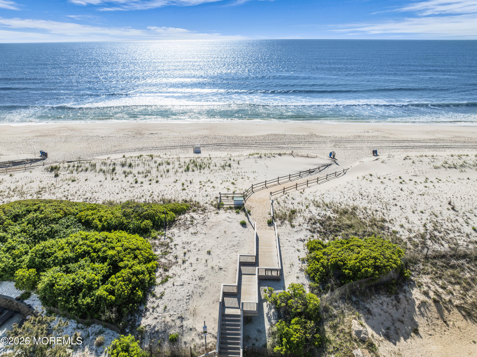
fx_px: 331
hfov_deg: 71.6
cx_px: 238
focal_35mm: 24
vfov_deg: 56.8
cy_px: 178
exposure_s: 1/2500
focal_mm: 12.29
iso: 130
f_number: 2.8
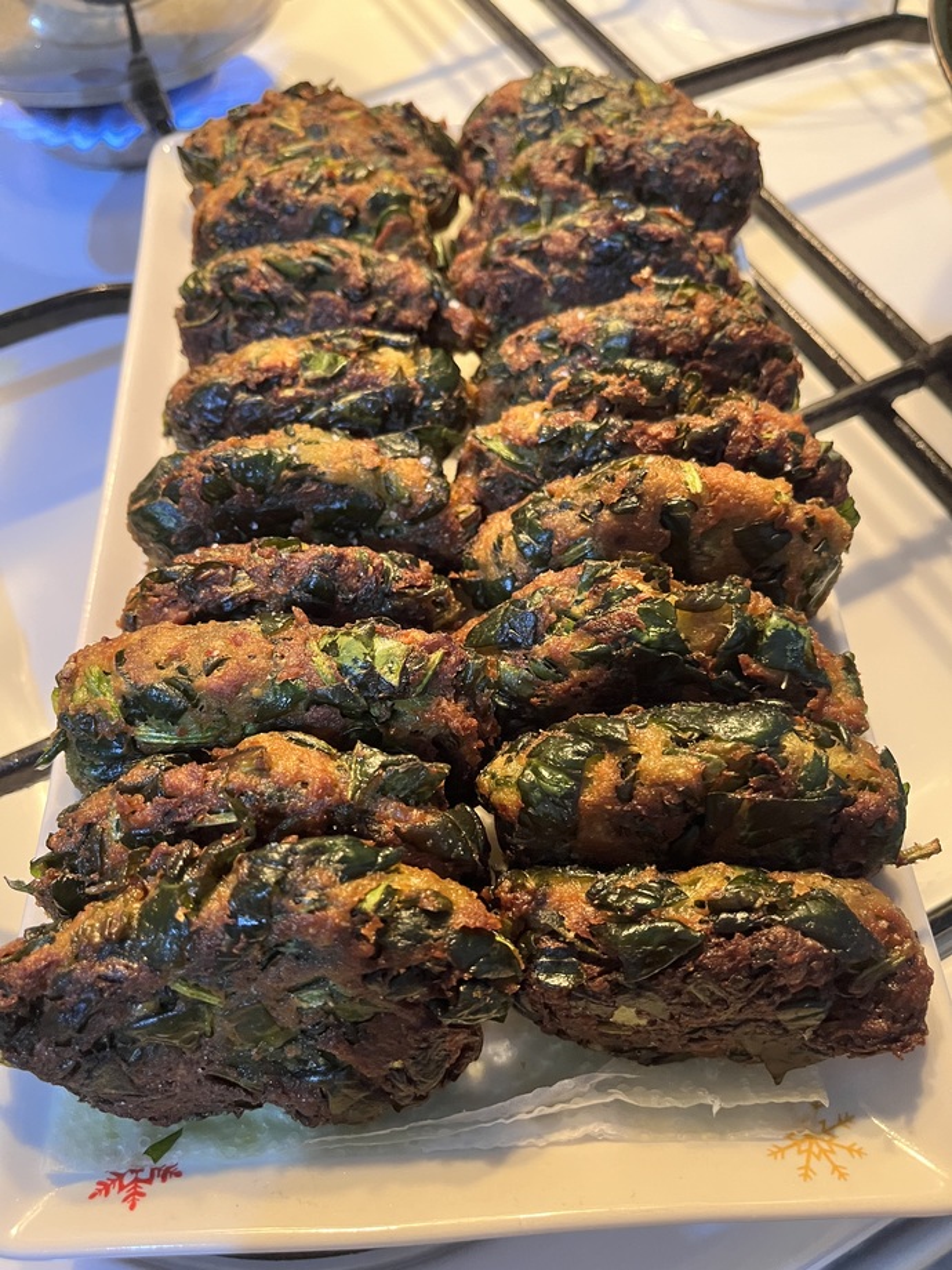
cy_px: 635
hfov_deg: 53.1
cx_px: 476
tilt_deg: -59.4
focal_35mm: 26
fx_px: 953
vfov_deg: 67.3
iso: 640
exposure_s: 1/25
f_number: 1.6
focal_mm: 5.1
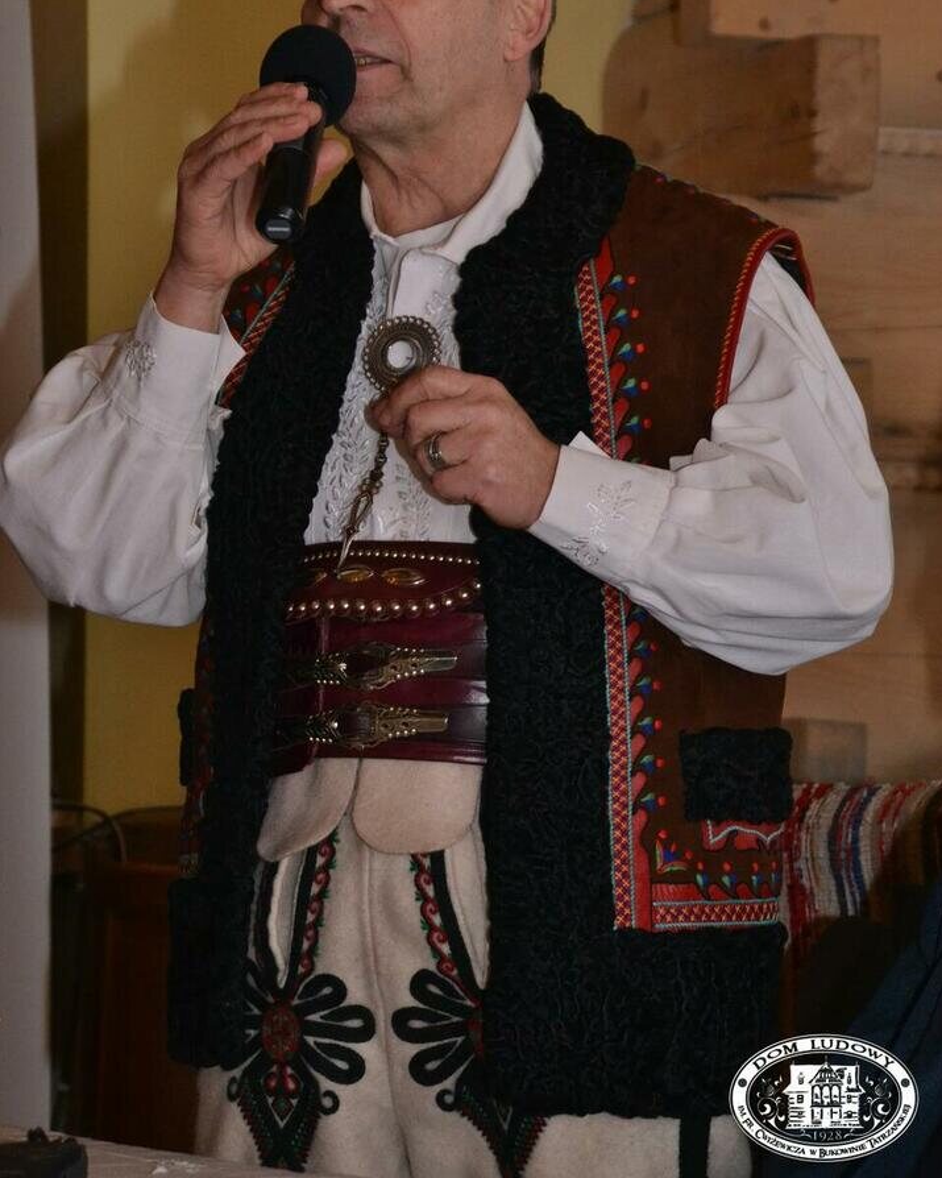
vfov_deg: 10.3
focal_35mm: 187
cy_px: 477
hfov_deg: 8.3
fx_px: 6518
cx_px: 473
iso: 1600
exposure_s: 1/60
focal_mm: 110
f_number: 8
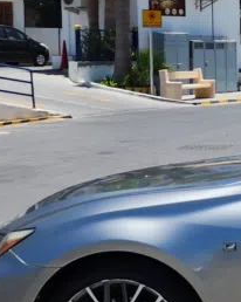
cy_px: 102
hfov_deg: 11.5
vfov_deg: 16.1
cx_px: 494
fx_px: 1062
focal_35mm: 119
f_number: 1.8
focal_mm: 6.4
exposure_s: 1/1167
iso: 12
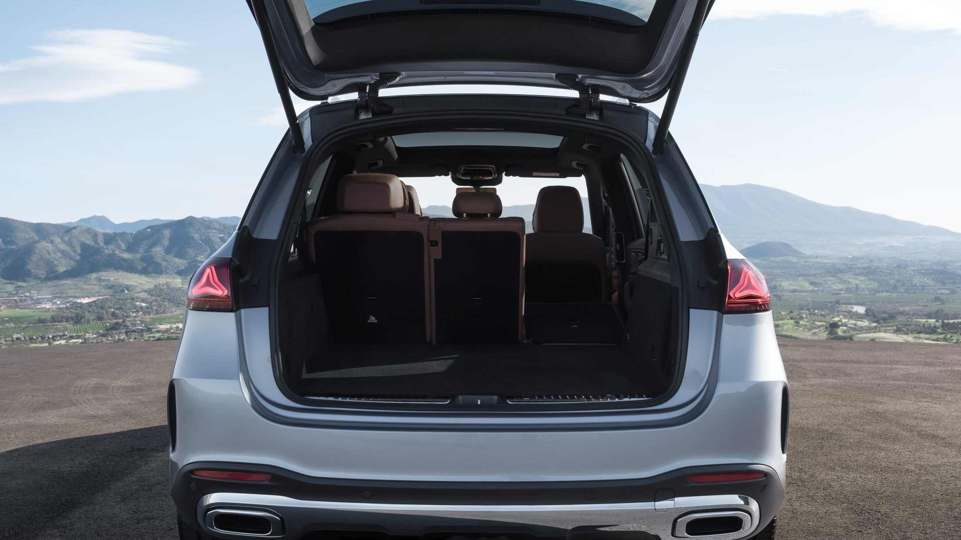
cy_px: 317
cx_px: 477
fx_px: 943
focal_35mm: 37
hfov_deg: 54.0
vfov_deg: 31.9
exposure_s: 1/320
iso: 250
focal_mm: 35
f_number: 7.1
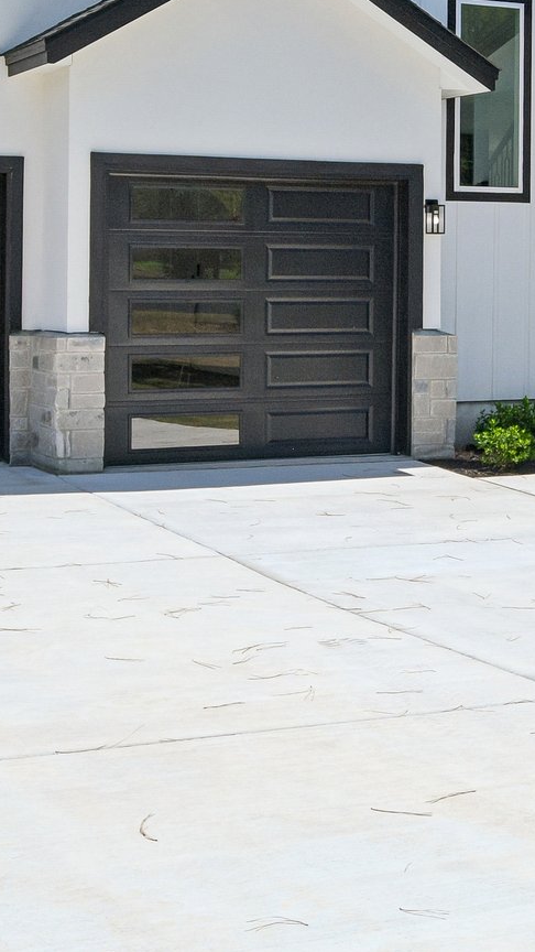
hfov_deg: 17.9
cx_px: 405
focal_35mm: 67
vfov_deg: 30.7
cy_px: 202
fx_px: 1690
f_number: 8
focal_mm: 18
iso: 400
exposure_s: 1/1000
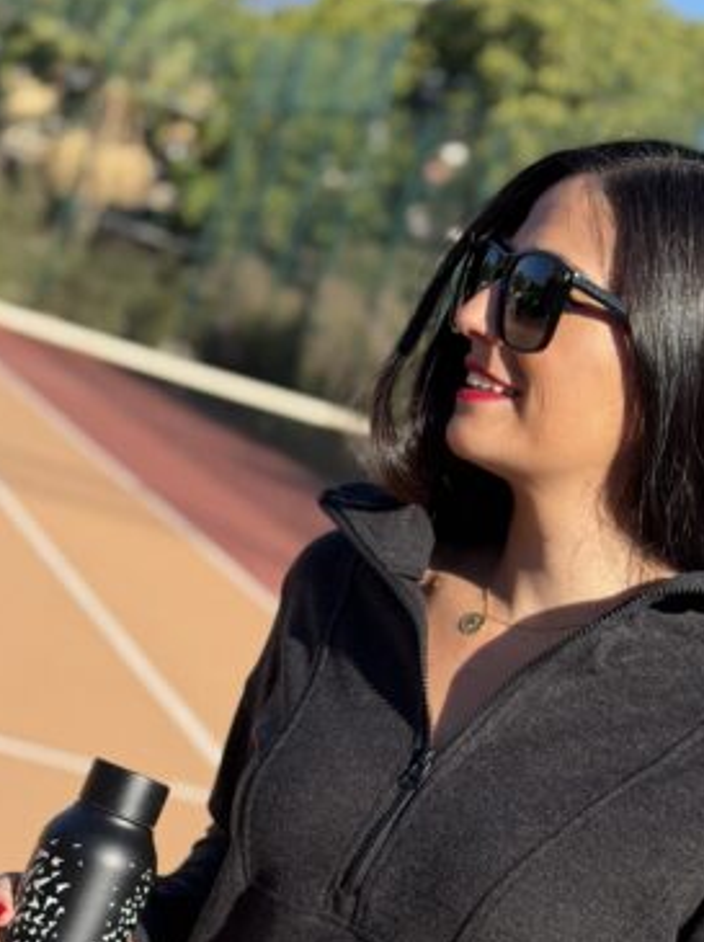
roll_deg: -20.9
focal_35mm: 79
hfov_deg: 18.6
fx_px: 2146
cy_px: 738
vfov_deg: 24.4
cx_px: 480
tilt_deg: -9.3
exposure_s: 1/3534
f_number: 1.78
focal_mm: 6.76
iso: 64
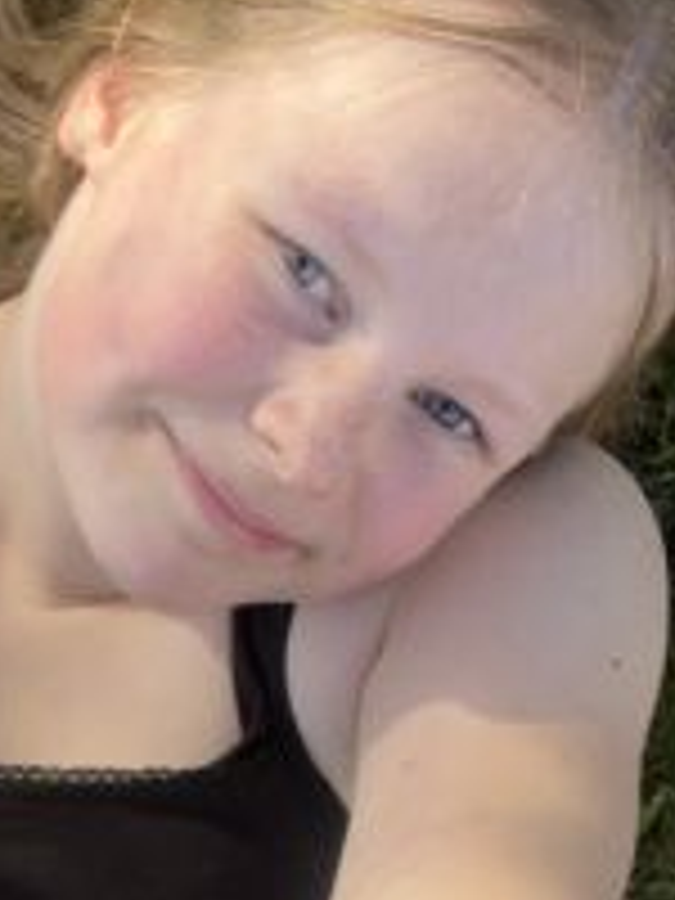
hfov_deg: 15.5
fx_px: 2340
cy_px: 1174
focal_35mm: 90
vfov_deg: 20.0
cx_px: -225
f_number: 2.2
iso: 25
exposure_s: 1/147
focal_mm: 2.71
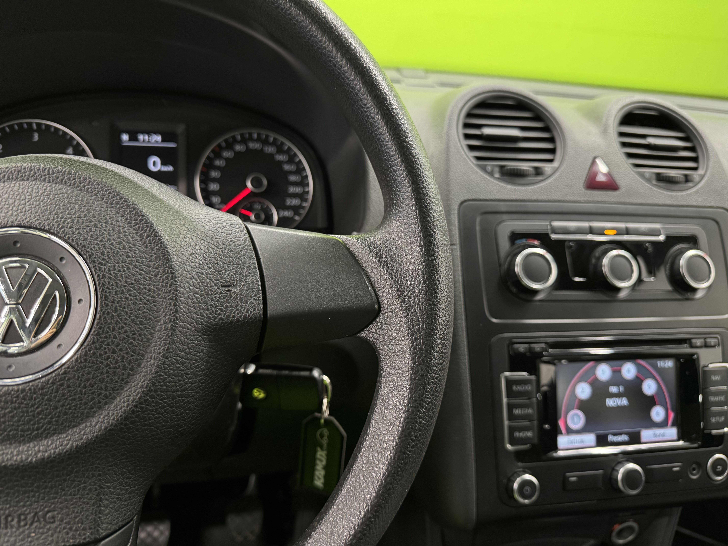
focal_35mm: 24
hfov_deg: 71.6
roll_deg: -5.7
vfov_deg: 56.8
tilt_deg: -23.3
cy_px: 273
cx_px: 364
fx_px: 505
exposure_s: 1/50
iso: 400
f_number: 1.78
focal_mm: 6.76
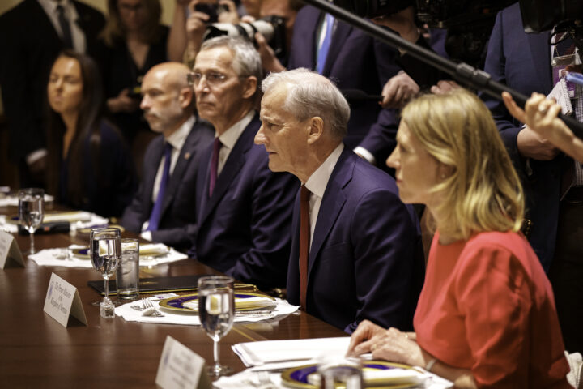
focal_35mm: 119
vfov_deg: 11.5
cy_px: 194
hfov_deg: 17.2
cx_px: 292
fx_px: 1927
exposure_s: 1/160
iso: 3200
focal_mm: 119
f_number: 2.8
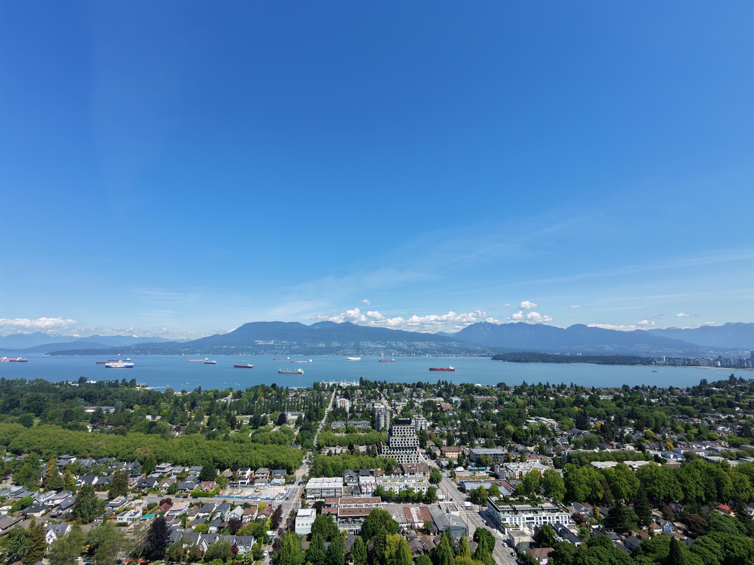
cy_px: 282
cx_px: 377
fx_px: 349
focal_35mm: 16
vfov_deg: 78.1
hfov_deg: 94.5
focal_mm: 3.05
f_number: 2.2
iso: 170
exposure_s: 1/1600
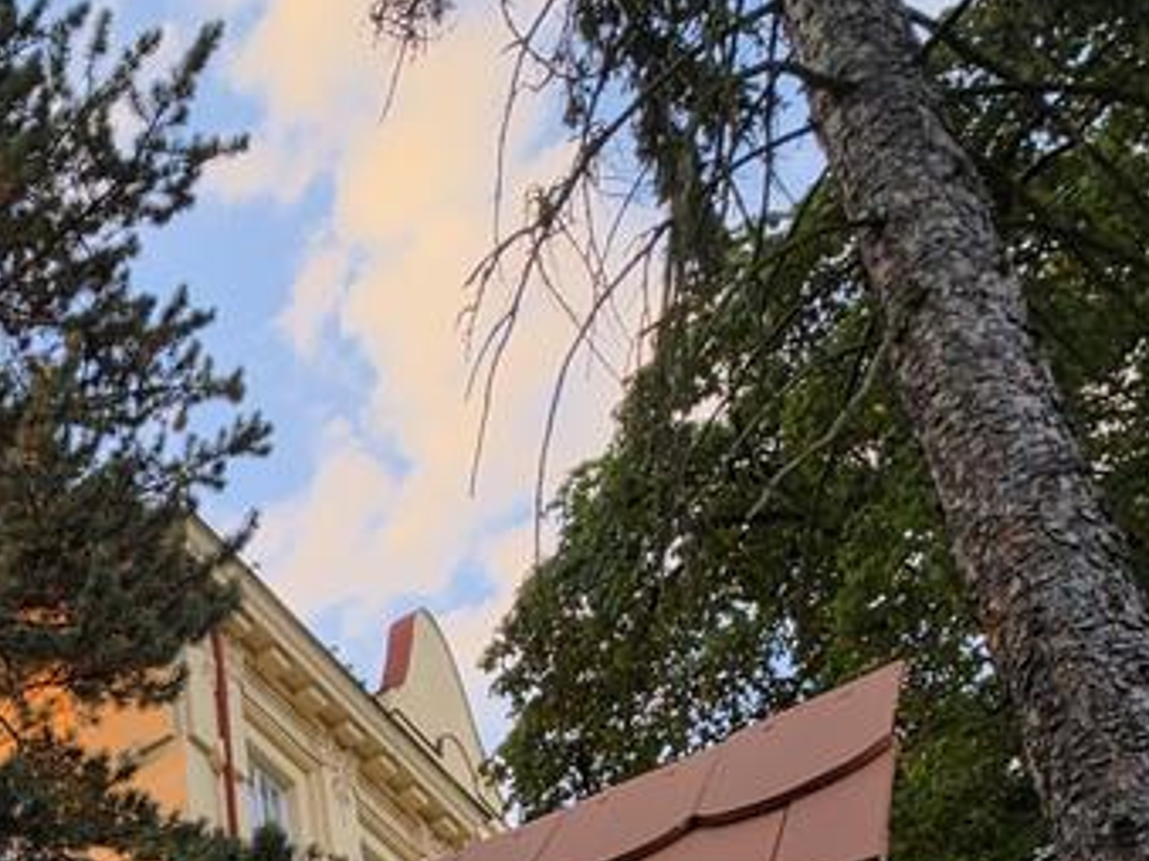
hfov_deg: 31.0
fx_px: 1526
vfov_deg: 23.7
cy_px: 1349
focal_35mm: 46
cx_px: -383
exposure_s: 1/120
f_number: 1.9
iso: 16
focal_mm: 2.2
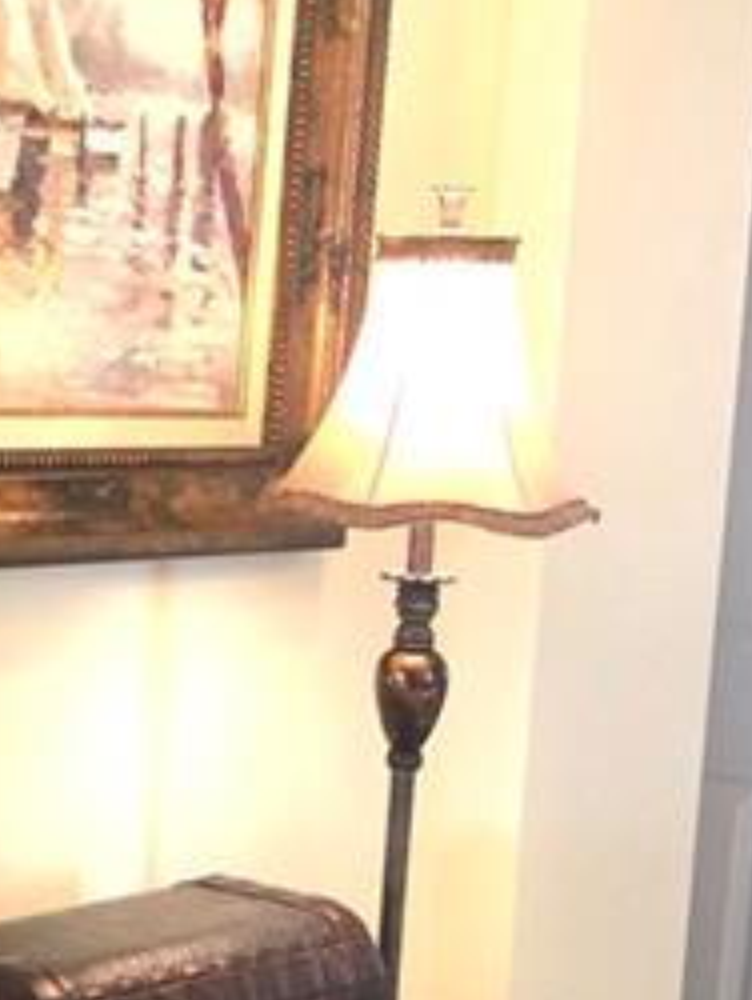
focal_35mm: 86
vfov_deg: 22.5
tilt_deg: -11.5
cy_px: 788
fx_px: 2487
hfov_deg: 16.8
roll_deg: -1.7
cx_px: 0
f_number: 1.8
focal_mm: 4
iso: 40
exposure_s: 1/24
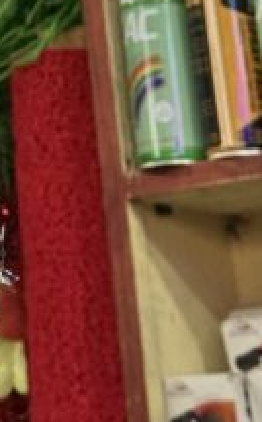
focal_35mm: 198
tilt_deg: +22.8
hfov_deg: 6.4
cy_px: -358
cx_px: -315
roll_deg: +2.1
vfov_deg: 10.0
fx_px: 2272
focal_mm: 6.76
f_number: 1.78
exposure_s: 1/50
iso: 80
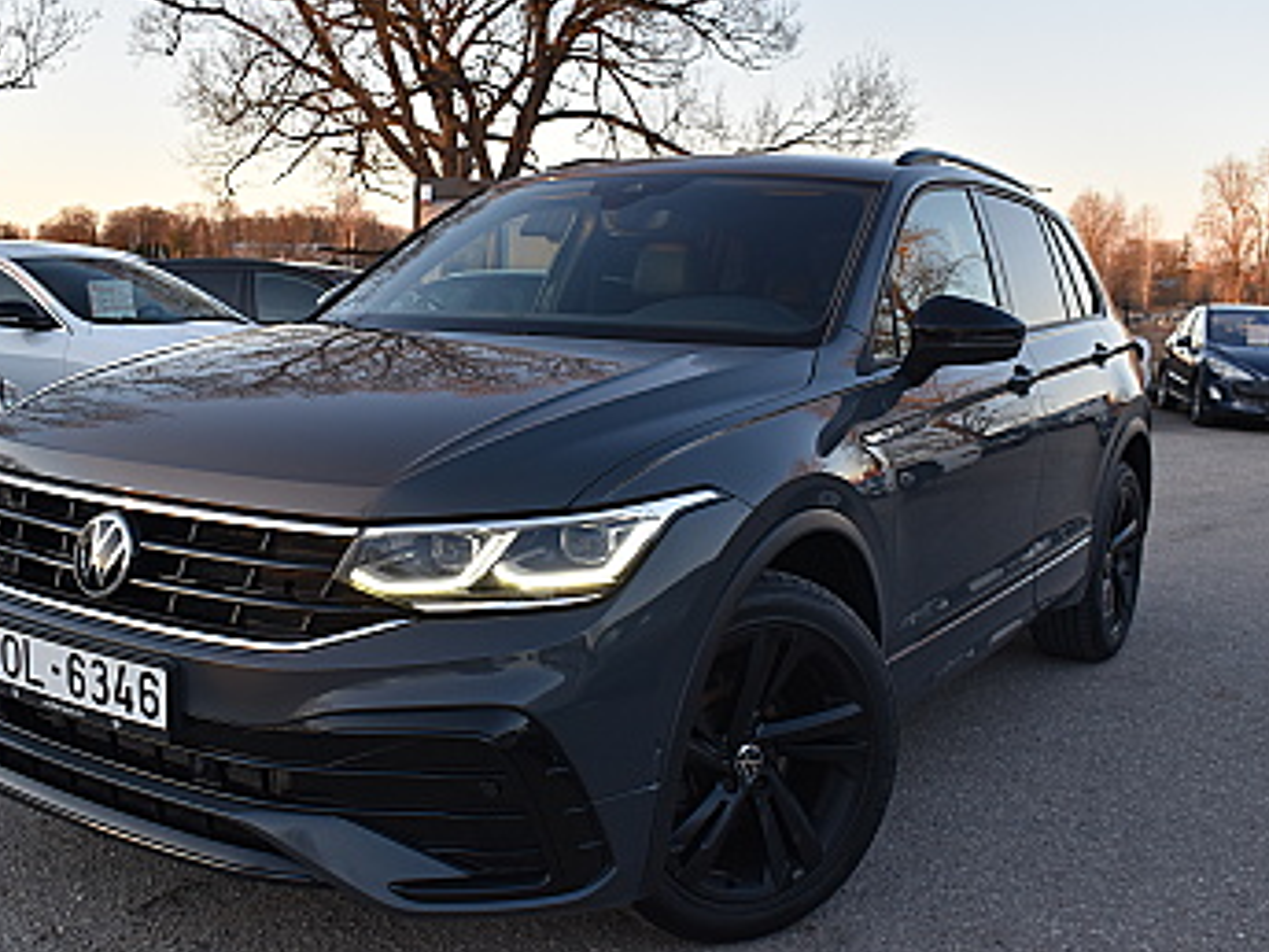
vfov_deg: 37.2
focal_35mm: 39
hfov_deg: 48.3
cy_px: 485
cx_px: 568
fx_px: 1414
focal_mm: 23
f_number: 7.1
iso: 400
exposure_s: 1/125
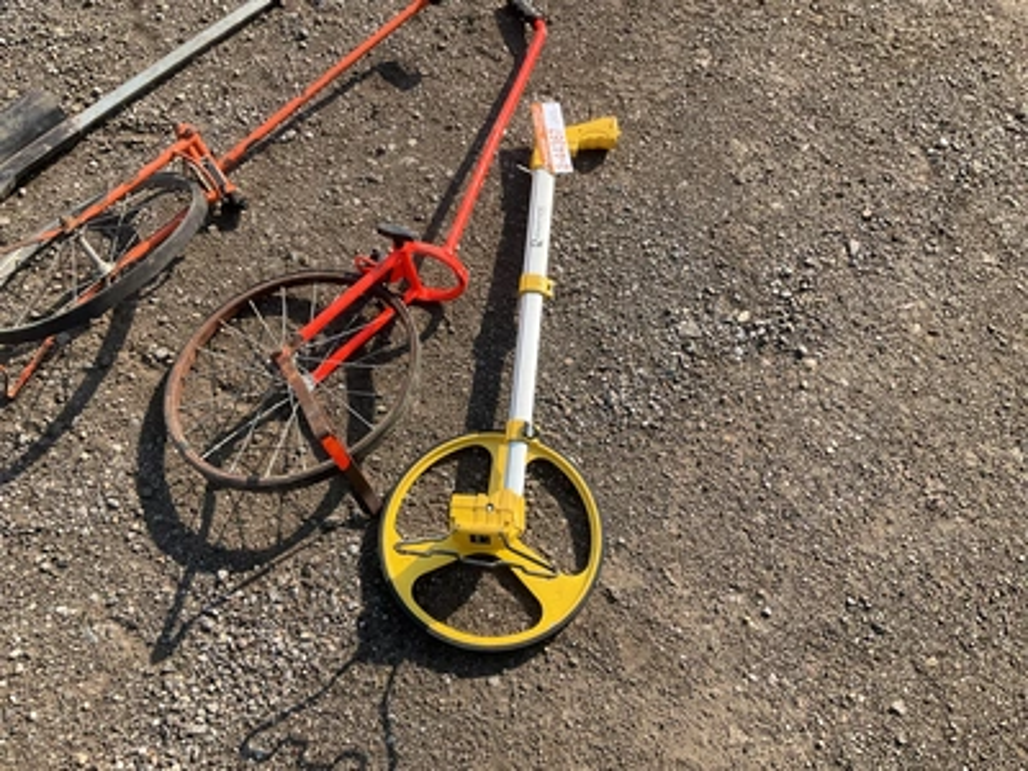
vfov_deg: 48.2
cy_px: 386
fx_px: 861
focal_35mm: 29
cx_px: 514
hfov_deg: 61.7
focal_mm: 3
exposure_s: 1/749
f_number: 1.8
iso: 25
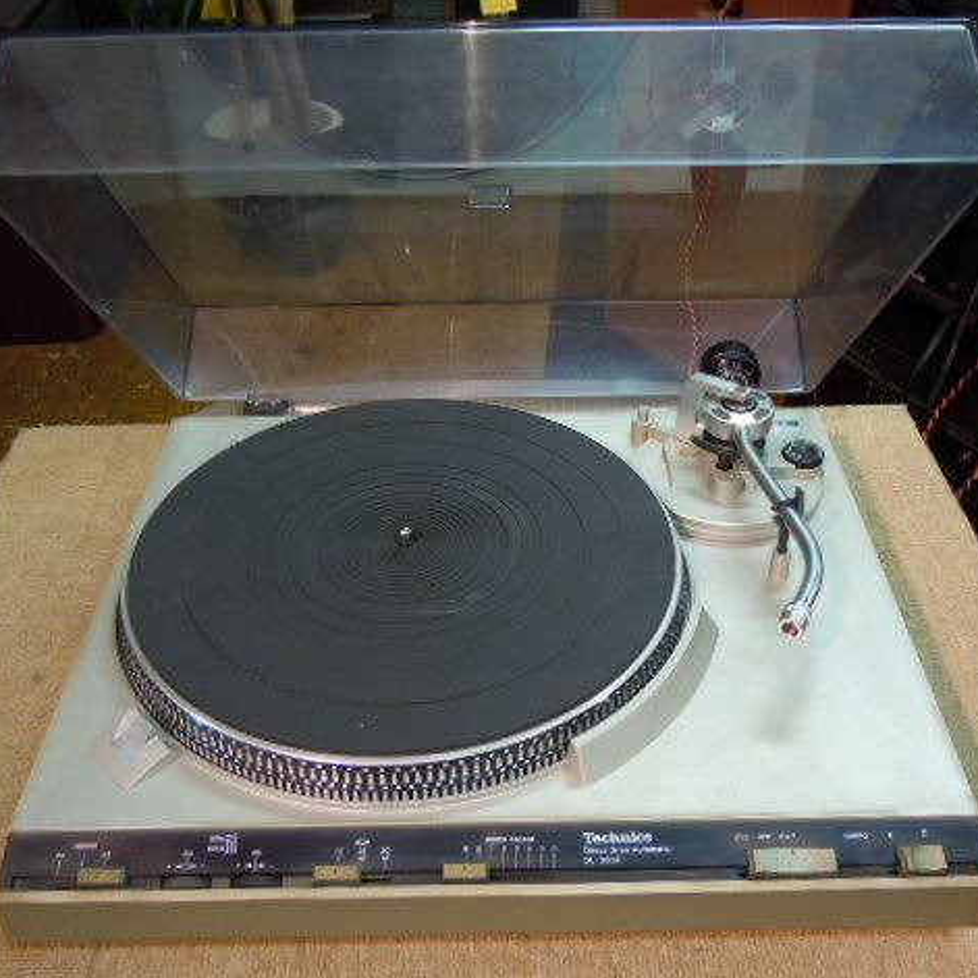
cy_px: 482
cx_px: 511
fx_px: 1151
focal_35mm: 36
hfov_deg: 46.0
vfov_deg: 46.0
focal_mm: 5.4
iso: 100
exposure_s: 1/8
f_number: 3.5
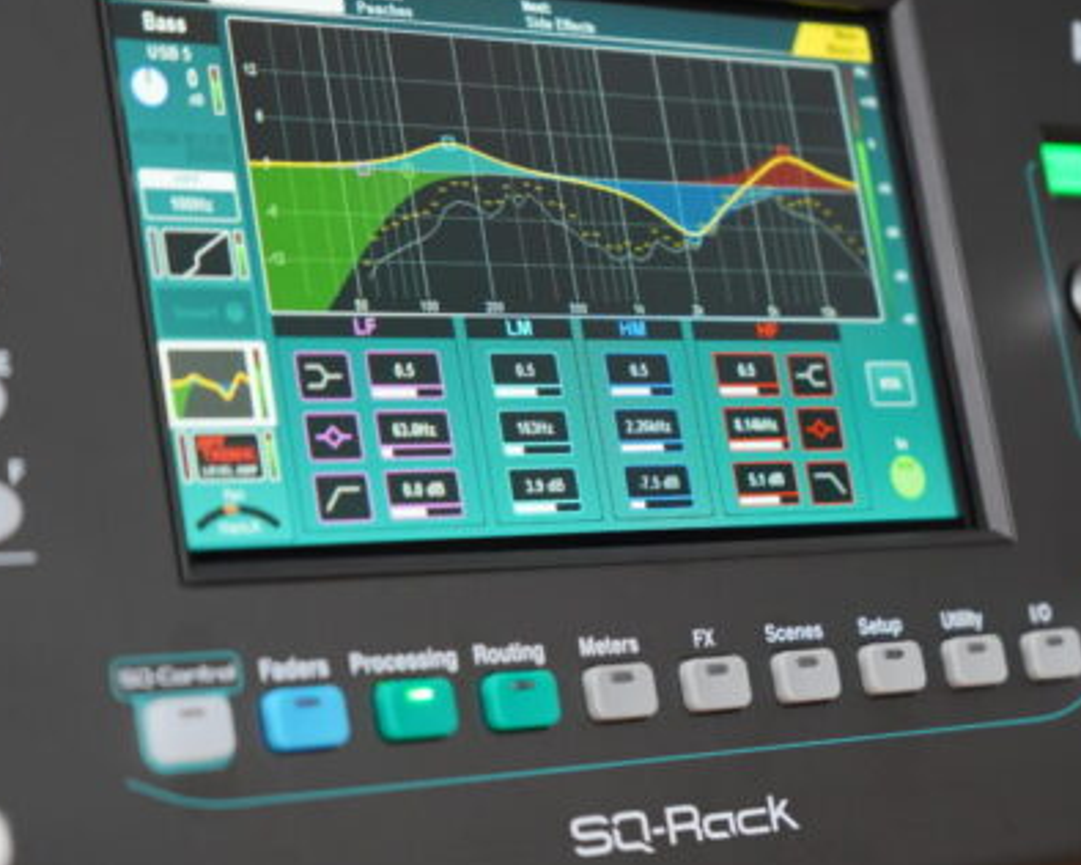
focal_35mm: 100
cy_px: 379
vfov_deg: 15.4
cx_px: 744
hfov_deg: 19.1
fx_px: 3199
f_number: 5.6
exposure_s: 1/80
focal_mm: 70
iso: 800
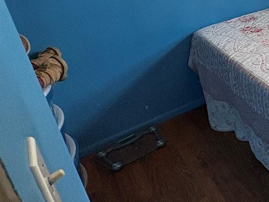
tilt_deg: -17.4
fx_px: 350
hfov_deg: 27.6
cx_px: 410
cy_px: -5
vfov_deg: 29.8
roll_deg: +1.9
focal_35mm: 45
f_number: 2.2
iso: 160
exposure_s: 1/120
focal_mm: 2.22
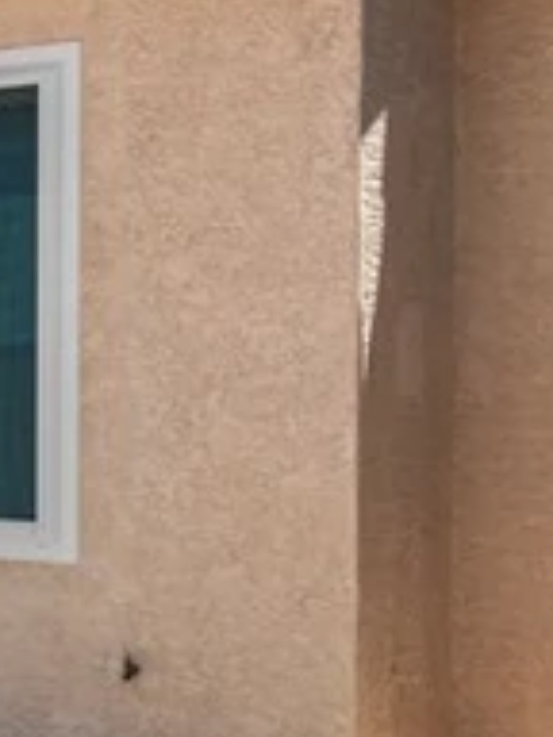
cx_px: -515
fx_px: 1853
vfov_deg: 22.5
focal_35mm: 87
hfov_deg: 14.4
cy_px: 384
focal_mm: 17
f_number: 7.1
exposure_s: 1/8000
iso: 500
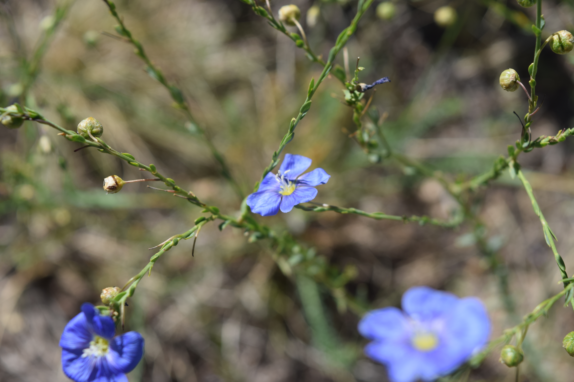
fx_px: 1315
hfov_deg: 24.6
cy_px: 191
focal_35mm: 82
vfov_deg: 16.6
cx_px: 287
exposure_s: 1/500
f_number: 8
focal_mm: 55
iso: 200
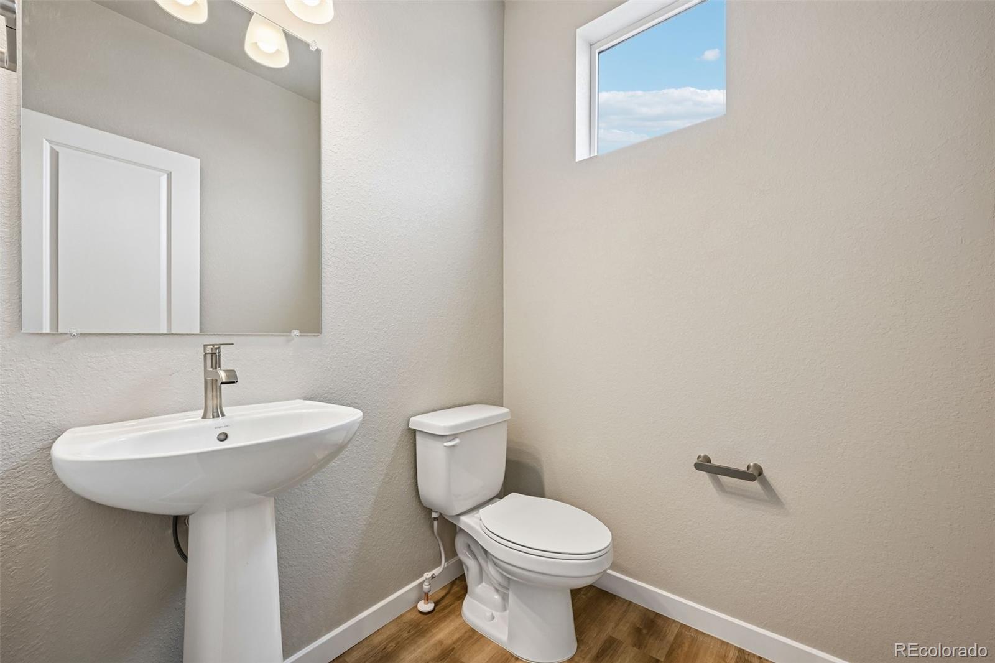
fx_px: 387
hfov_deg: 104.3
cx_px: 498
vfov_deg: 81.2
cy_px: 332
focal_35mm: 14
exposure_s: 1/13
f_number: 11
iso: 400
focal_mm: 14
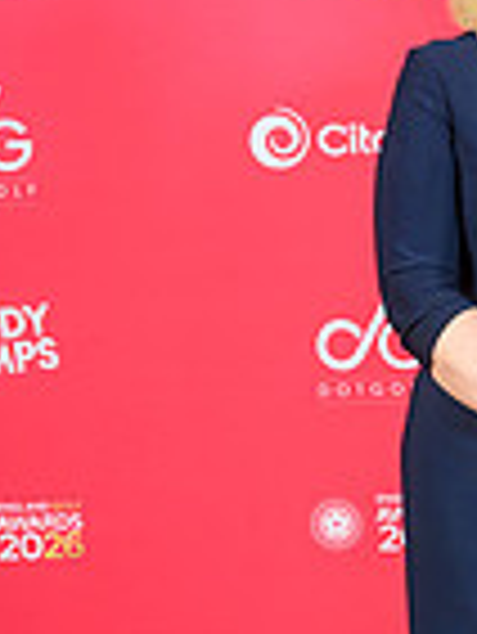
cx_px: 1292
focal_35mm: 174
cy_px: 474
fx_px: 3192
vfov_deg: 11.3
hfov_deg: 7.7
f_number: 5.6
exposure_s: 1/160
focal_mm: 44
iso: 250
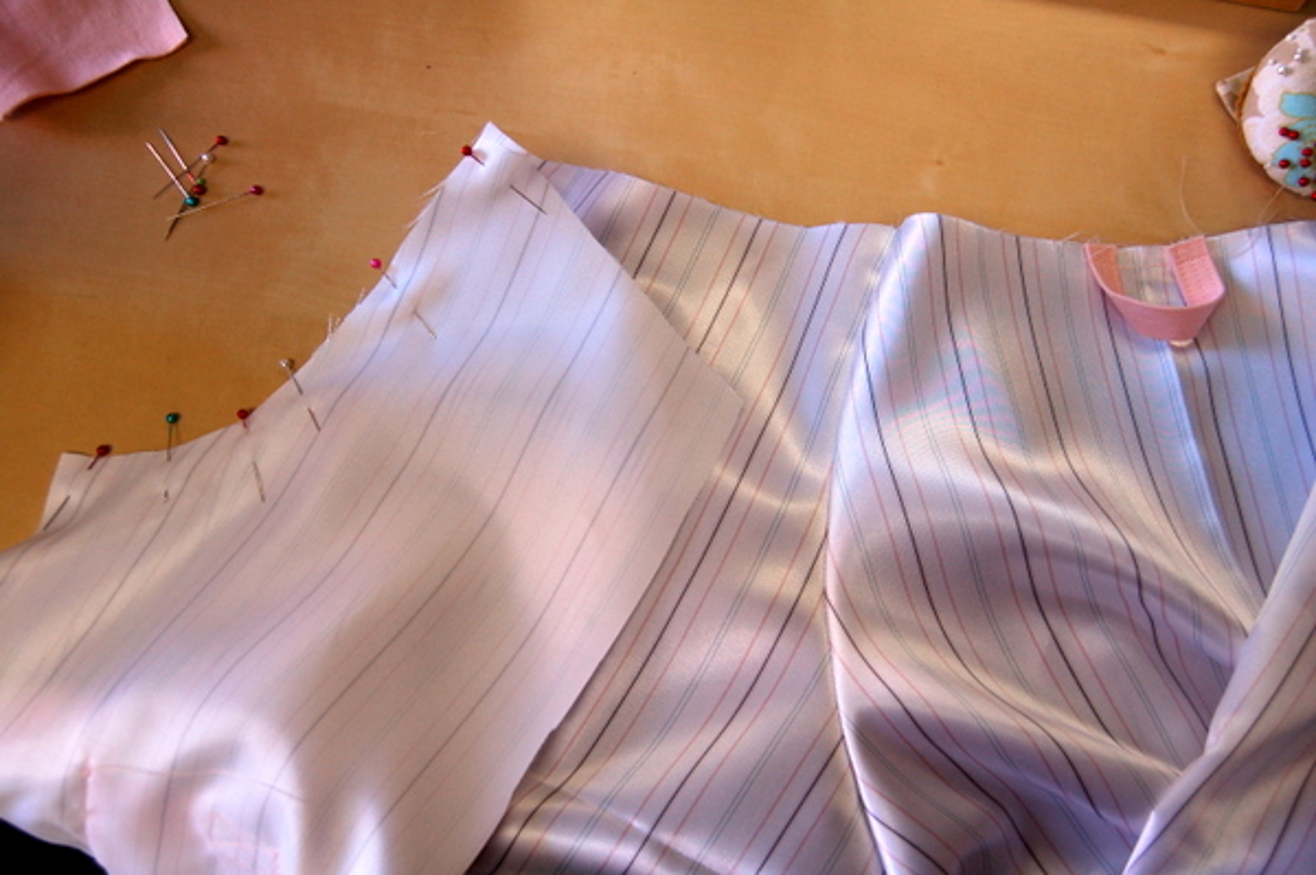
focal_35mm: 34
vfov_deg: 38.3
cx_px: 658
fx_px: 1260
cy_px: 438
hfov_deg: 55.1
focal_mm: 23
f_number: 5
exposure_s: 1/100
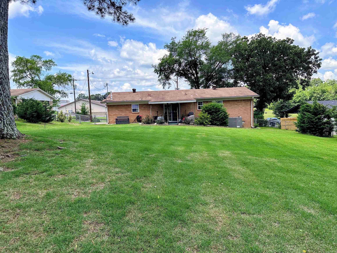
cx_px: 168
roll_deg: +2.3
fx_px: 234
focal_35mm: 24
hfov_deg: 71.6
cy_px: 126
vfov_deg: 56.8
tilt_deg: -2.5
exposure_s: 1/1949
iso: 80
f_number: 1.78
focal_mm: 6.86
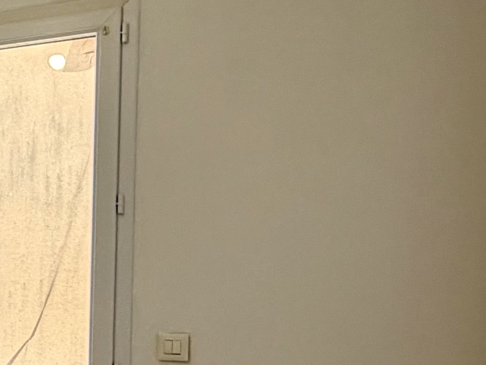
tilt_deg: -2.5
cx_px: -379
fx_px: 997
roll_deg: -0.5
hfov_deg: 20.1
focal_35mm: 71
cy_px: 334
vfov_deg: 20.3
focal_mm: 2.22
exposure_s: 1/100
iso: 160
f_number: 2.2
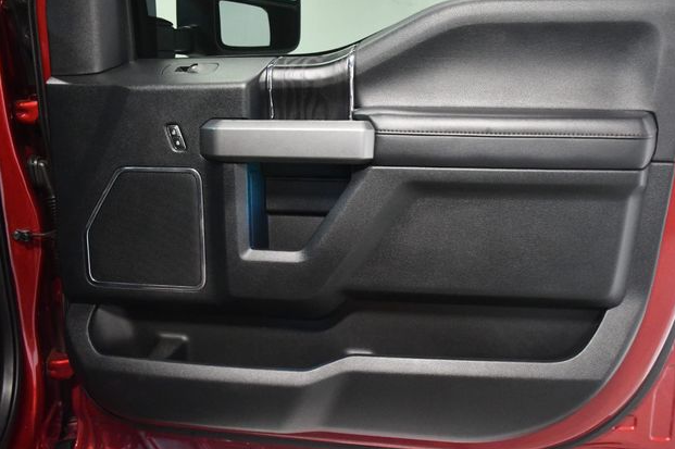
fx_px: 637
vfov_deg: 38.8
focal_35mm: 34
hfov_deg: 55.8
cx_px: 347
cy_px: 229
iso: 5600
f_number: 3.5
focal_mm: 22
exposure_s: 1/60
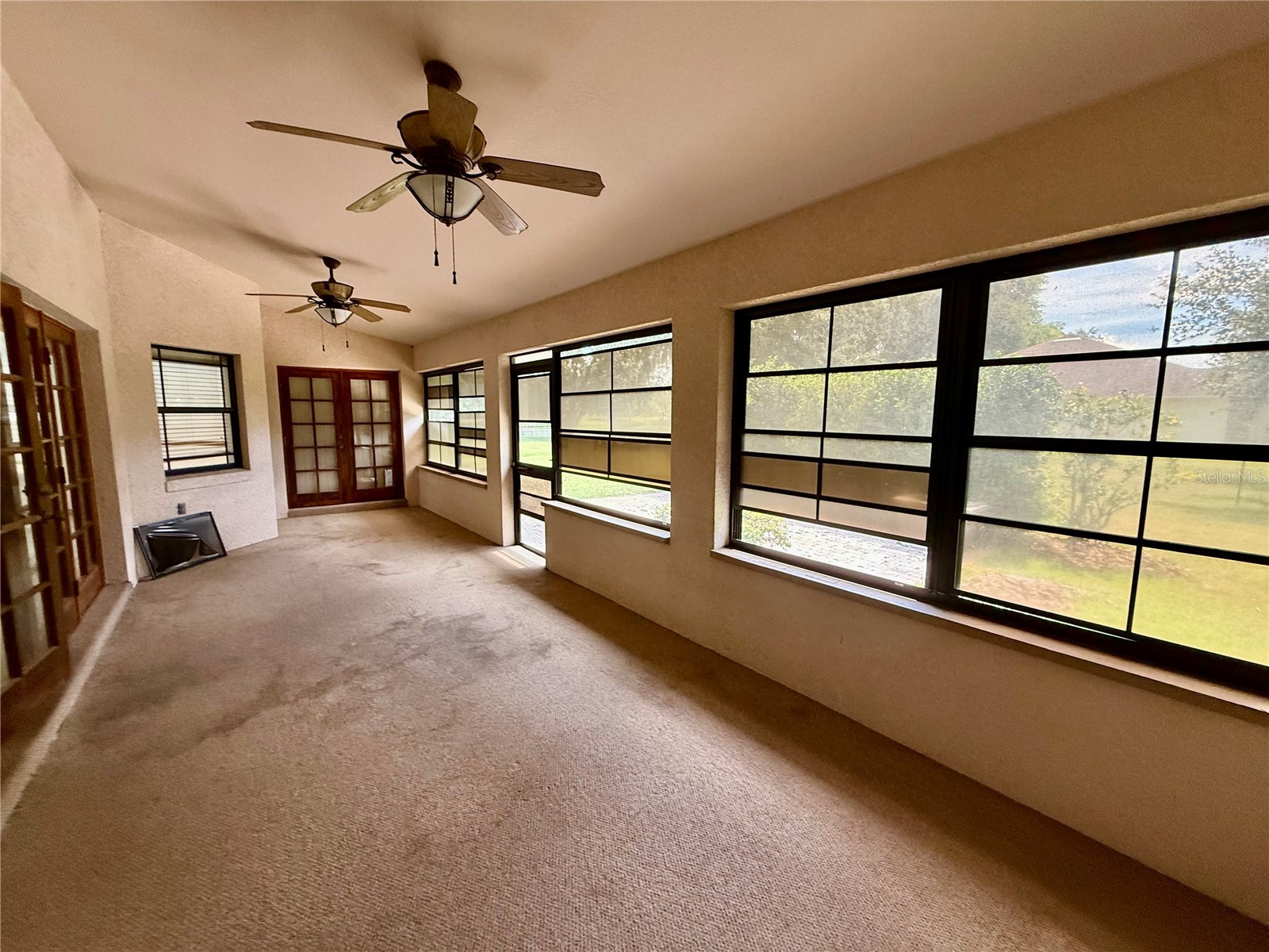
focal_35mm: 14
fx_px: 513
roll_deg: +0.1
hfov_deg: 102.1
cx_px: 634
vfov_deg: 85.7
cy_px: 476
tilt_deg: -4.6
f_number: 2.2
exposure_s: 1/99
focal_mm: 2.22
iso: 160
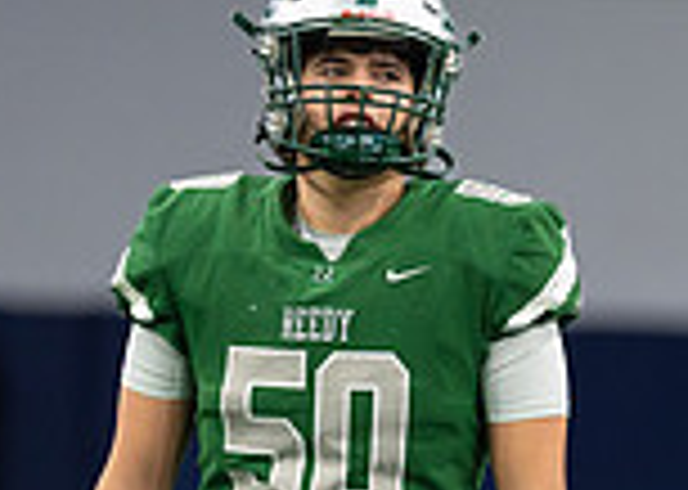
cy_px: 710
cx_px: 1273
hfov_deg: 3.7
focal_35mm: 538
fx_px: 10503
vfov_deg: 2.7
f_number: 1.8
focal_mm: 135
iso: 1000
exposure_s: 1/1000
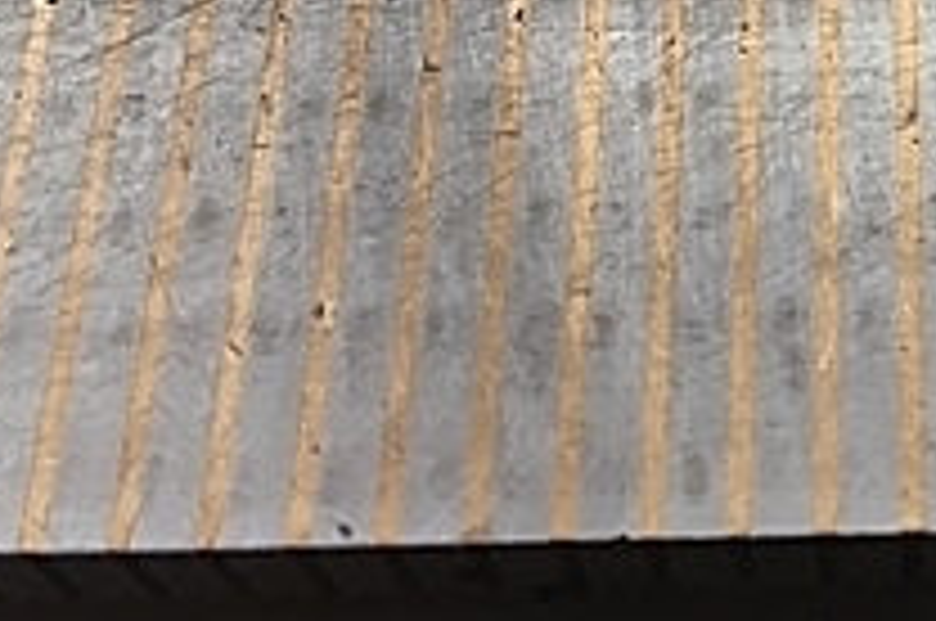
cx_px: 945
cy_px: -225
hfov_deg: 21.2
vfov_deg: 14.0
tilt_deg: -57.7
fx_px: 2414
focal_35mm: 93
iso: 25
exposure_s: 1/30
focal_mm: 4.15
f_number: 2.2
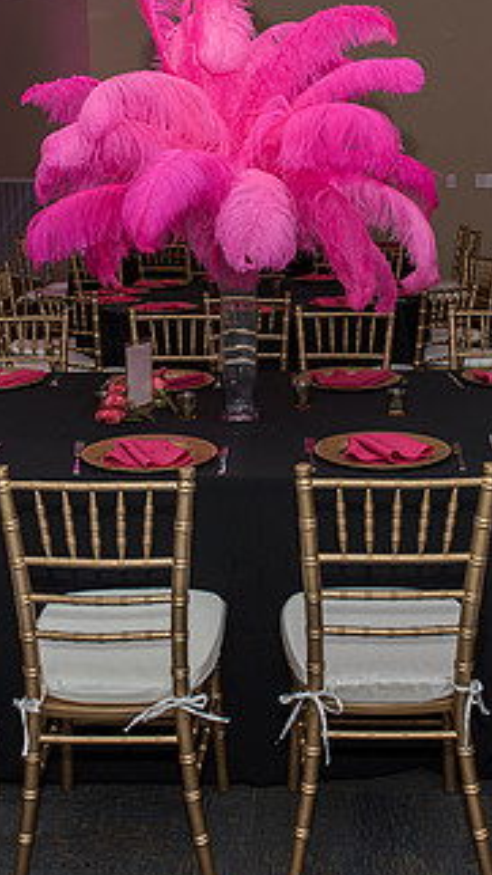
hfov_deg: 25.4
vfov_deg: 43.5
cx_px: 240
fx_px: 1091
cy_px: 356
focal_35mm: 47
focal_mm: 24
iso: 800
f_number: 4
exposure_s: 1/125
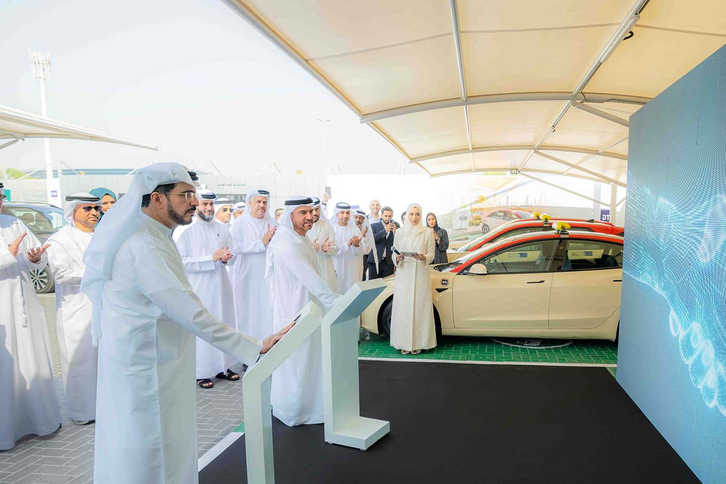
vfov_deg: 54.8
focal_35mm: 23
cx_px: 467
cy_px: 285
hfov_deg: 74.4
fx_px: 464
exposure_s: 1/160
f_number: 5
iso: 64
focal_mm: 16
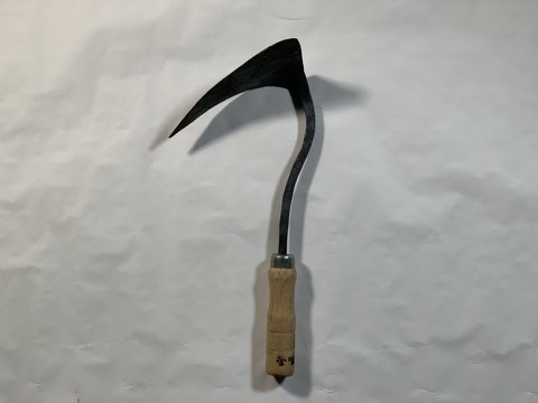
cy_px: 202
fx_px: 808
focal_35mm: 52
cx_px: 269
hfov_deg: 36.8
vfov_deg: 28.0
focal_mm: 6
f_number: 2.4
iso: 80
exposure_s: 1/122
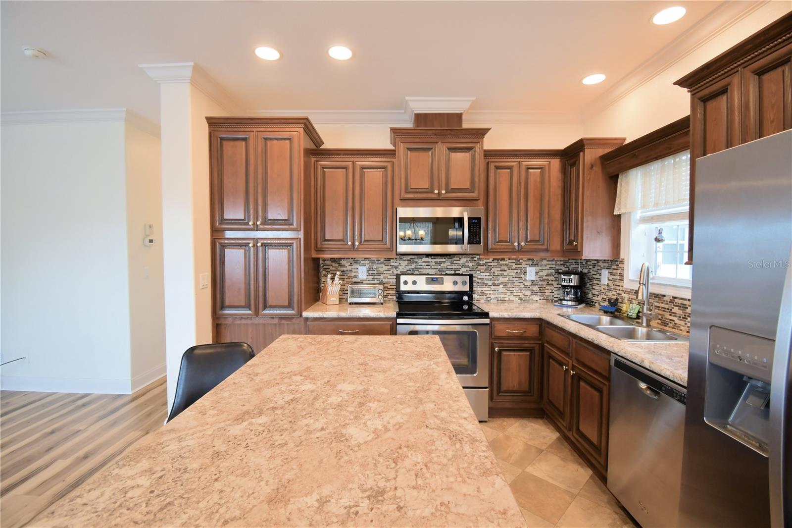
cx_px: 396
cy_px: 264
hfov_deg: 100.4
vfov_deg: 77.3
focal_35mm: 15
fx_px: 330
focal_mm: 10
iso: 400
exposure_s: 1/60
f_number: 4.5
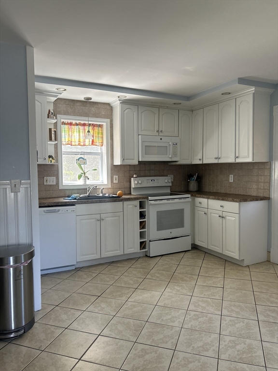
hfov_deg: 53.1
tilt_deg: -3.9
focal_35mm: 26
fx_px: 278
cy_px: 186
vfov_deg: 67.3
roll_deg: +0.1
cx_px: 139
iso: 80
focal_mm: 5.7
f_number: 1.5
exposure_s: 1/121
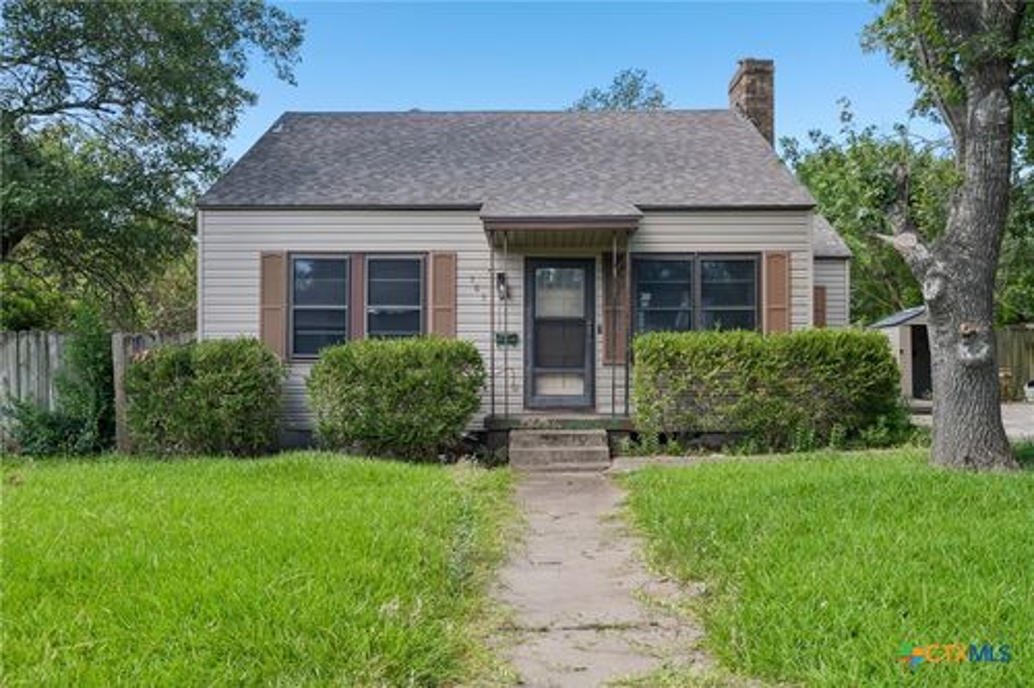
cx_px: 517
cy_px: 344
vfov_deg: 43.6
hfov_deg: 61.9
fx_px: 861
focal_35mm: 30
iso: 400
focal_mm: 20
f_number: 8
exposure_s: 1/250
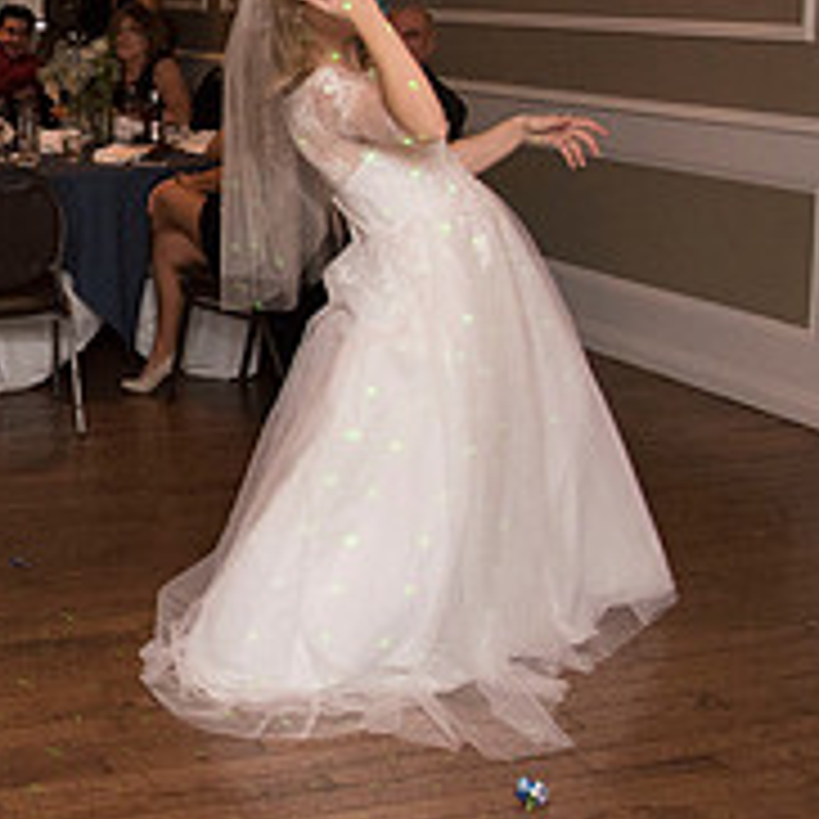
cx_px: -162
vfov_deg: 26.4
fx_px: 1740
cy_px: 286
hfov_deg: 24.1
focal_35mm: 65
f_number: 4
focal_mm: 24
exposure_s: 1/200
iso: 2000
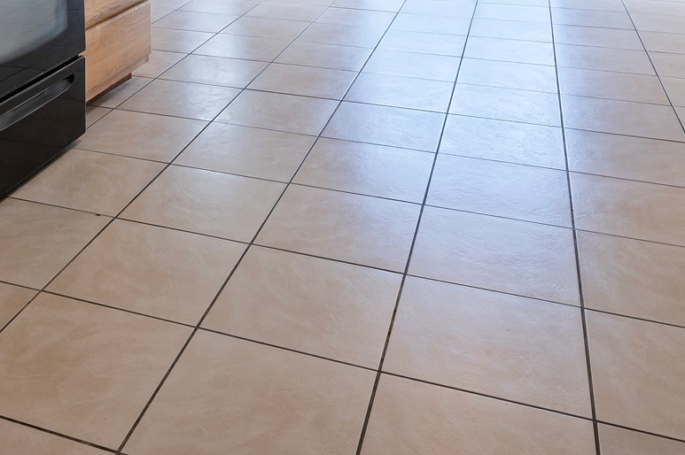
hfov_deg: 42.2
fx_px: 856
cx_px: 167
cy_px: -183
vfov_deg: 24.7
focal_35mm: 45
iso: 125
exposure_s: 1/4
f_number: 6.3
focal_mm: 16
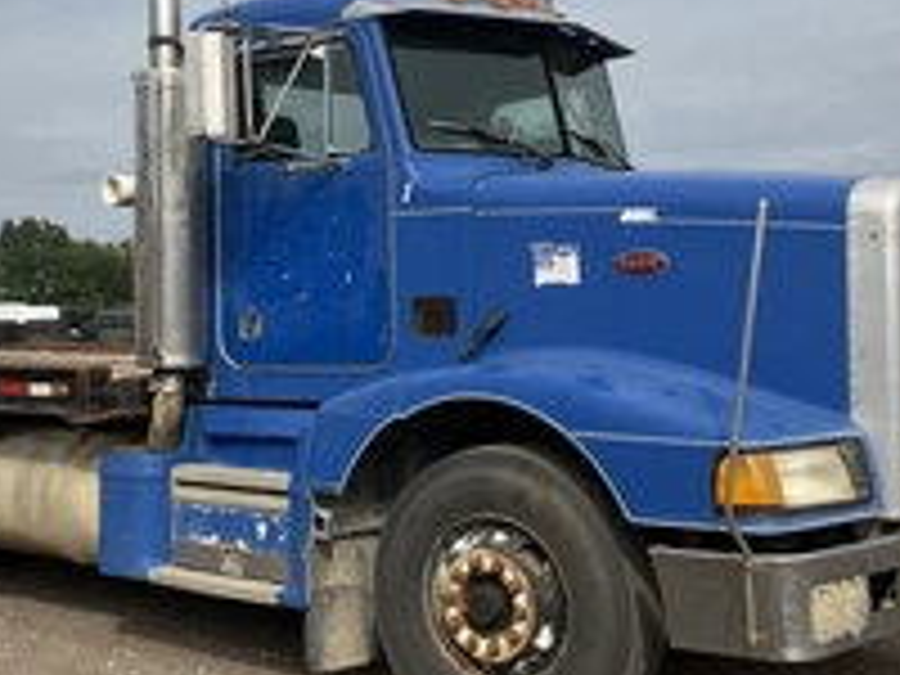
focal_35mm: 58
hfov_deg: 33.1
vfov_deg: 25.2
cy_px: 315
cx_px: 360
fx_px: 1508
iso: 25
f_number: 1.8
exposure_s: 1/2320
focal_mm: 3
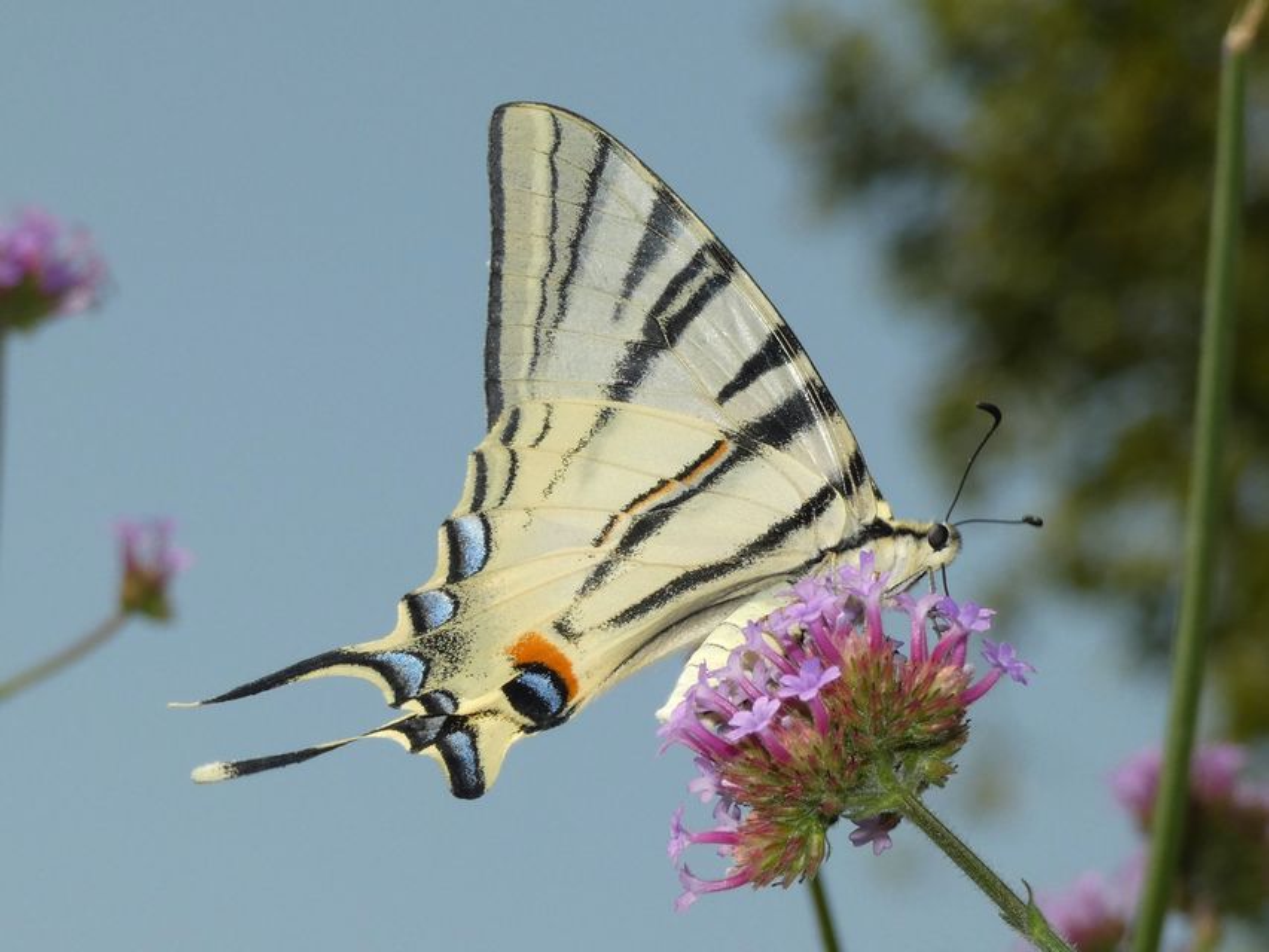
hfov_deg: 13.4
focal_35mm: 147
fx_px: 5390
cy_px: 476
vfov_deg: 10.1
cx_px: 634
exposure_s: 1/250
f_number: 5.4
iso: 80
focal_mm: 26.3
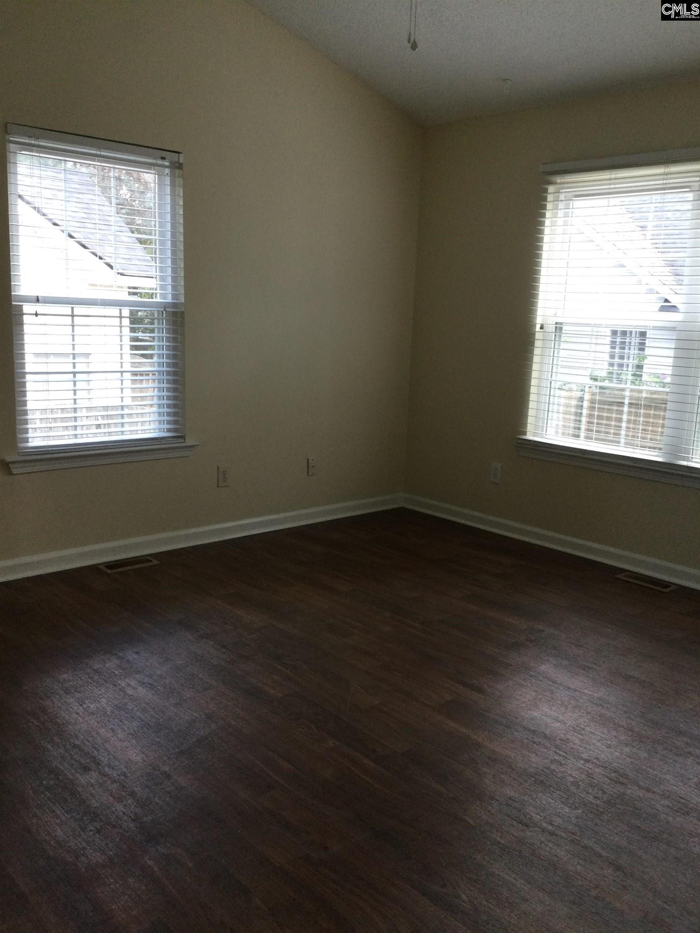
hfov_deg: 45.4
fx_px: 836
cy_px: 466
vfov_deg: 58.4
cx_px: 350
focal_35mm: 31
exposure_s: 1/30
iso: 32
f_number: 2.4
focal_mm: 3.3
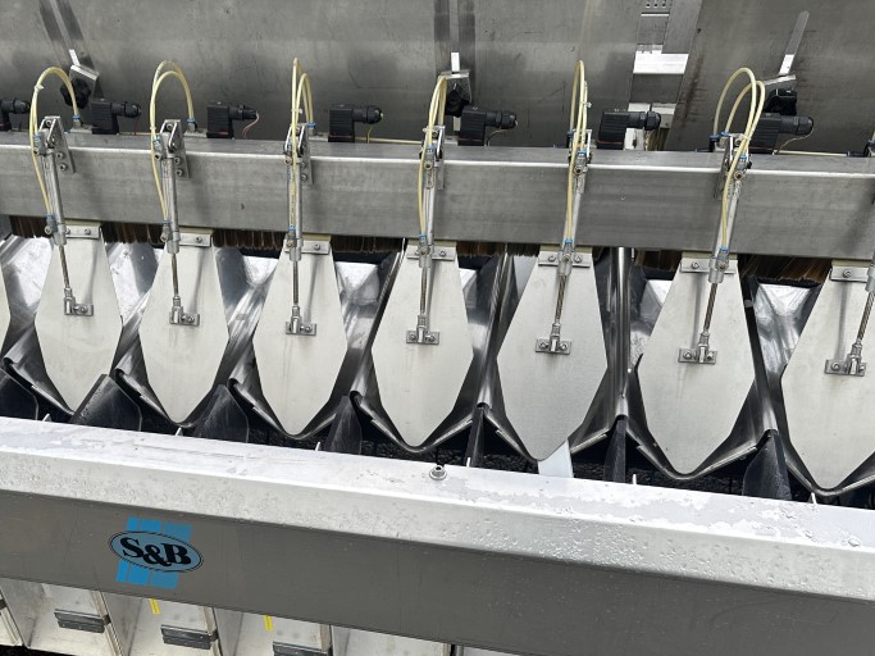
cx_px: 318
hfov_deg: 50.7
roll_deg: +5.7
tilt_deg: -41.3
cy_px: 469
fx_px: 910
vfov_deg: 38.9
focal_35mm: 36
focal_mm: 6.86
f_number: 1.78
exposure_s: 1/527
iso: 80
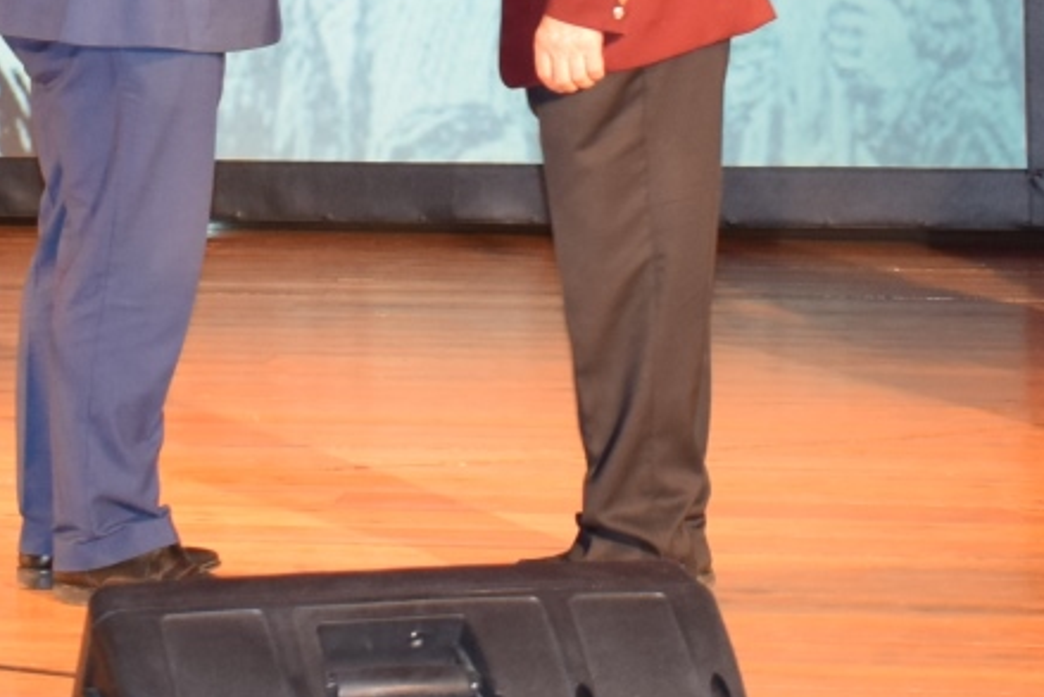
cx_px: 411
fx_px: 2640
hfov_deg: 22.3
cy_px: -63
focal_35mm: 91
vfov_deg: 14.7
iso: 800
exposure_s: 1/80
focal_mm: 26
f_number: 4.5
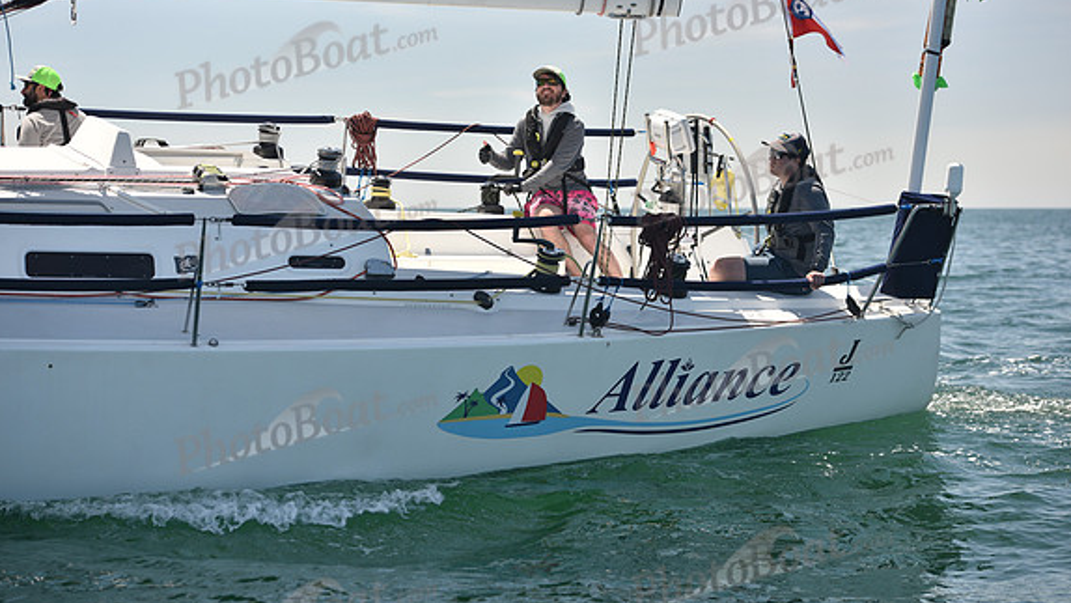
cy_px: 303
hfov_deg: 23.7
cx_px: 536
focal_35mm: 90
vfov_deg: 13.4
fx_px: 2556
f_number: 4
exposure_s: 1/800
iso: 250
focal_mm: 85
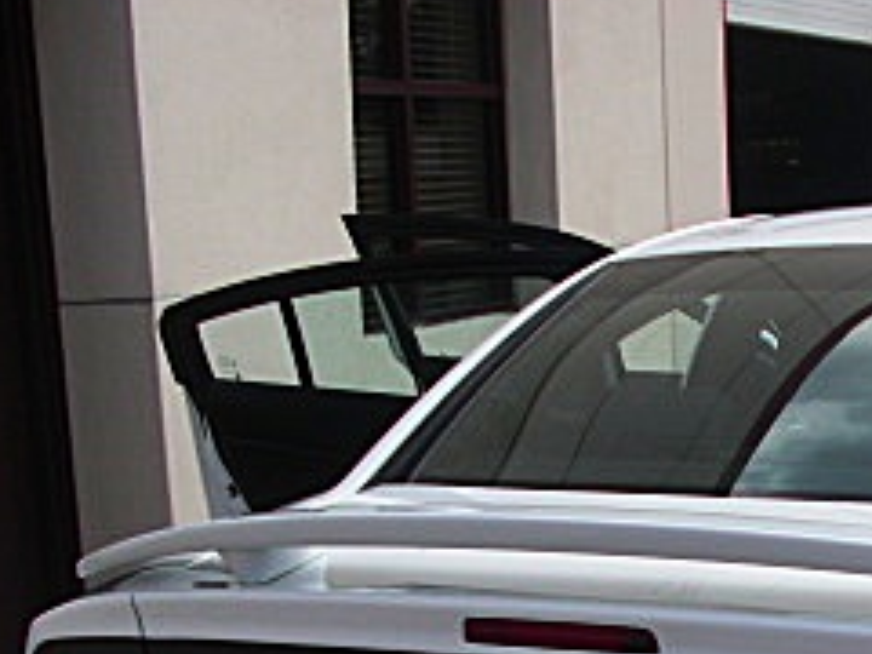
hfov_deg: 19.4
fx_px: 2418
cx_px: 1006
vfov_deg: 14.9
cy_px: 756
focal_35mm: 96
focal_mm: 6.3
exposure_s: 1/800
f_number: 2.8
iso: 50
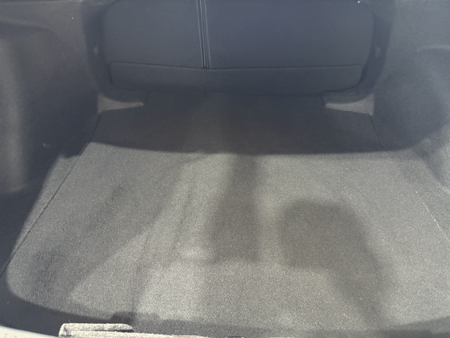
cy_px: 169
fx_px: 338
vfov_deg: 53.1
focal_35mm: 26
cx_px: 225
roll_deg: +0.4
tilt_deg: -36.3
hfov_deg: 67.3
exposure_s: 1/30
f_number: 1.6
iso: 640
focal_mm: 5.96
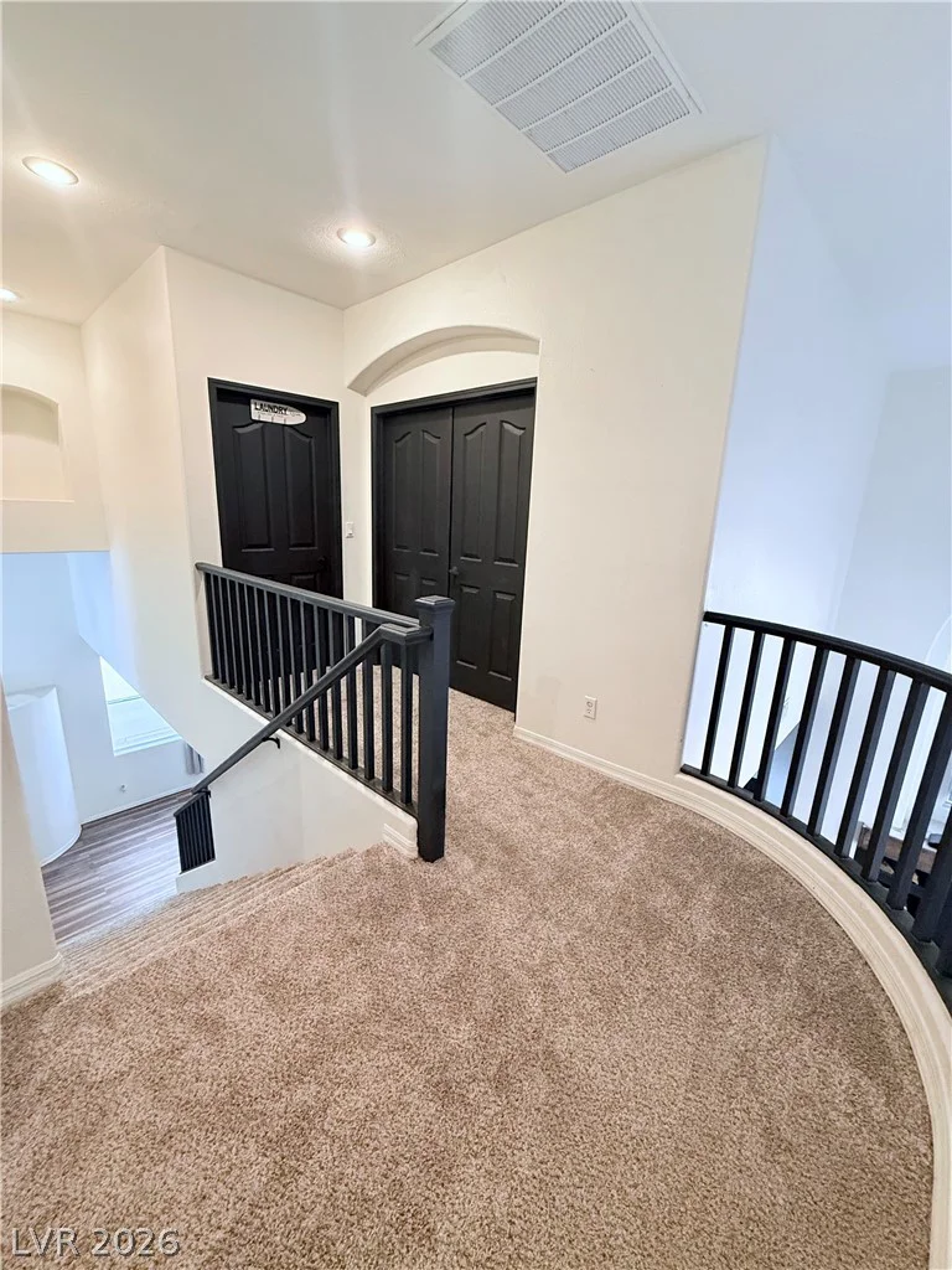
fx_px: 513
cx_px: 476
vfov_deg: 102.1
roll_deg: -3.1
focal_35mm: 14
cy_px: 635
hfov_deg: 85.7
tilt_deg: -13.6
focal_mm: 2.22
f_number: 2.2
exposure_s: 1/60
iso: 500
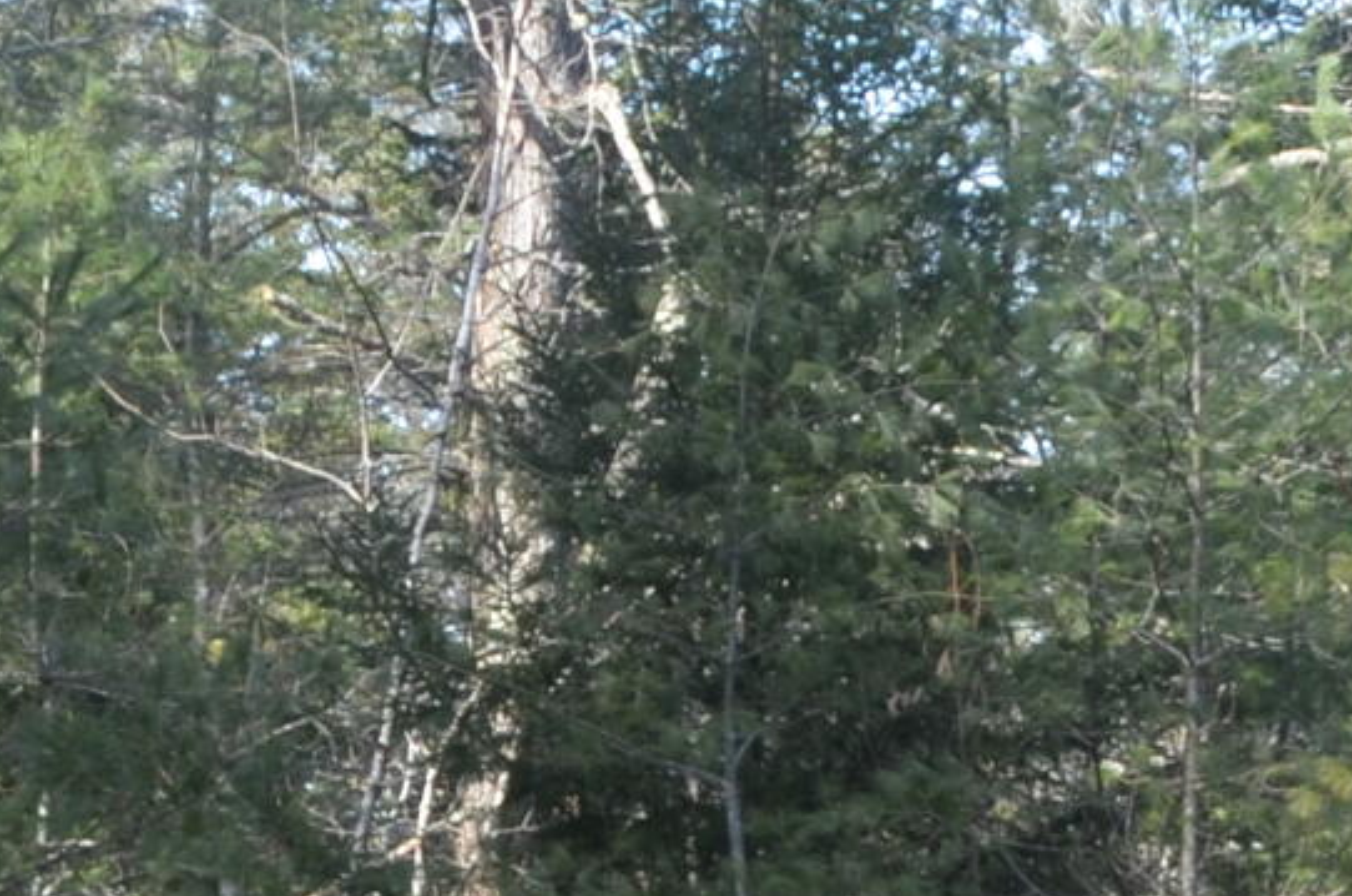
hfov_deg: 12.4
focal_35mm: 166
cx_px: 372
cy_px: 1454
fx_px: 6221
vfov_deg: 8.0
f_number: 6.3
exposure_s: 1/160
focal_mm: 20
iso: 200
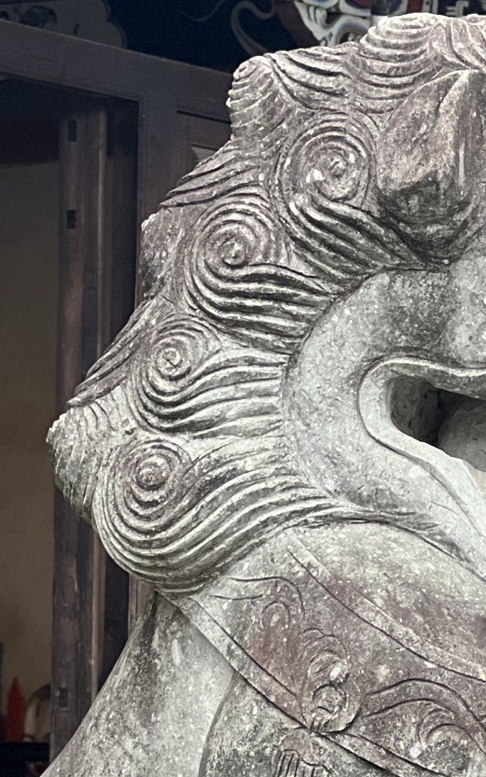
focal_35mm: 196
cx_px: 519
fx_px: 4152
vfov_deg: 10.7
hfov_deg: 6.7
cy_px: 595
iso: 125
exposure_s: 1/121
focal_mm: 9
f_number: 2.8
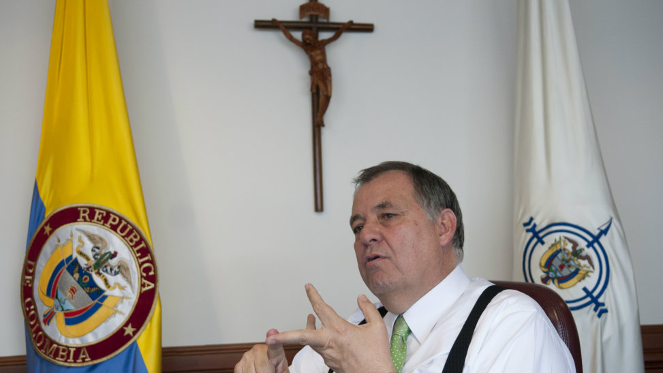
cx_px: 330
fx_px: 949
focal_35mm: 54
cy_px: 193
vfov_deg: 22.2
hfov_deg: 38.5
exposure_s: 1/200
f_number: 2.8
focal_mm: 34
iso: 800
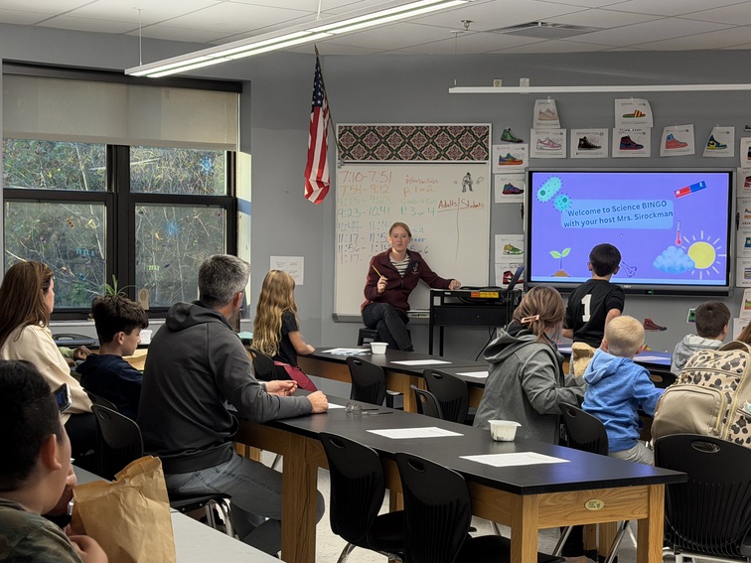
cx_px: 463
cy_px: 312
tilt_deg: -2.5
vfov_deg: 22.6
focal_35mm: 65
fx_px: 1410
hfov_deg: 29.7
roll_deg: -0.5
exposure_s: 1/120
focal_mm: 6.76
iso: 200
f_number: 1.78
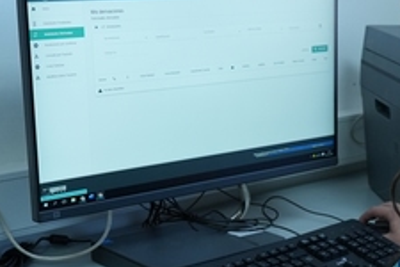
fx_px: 978
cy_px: 213
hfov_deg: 22.9
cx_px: 309
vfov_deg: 15.4
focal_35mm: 88
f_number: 5
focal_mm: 31
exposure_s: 1/125
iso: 1250
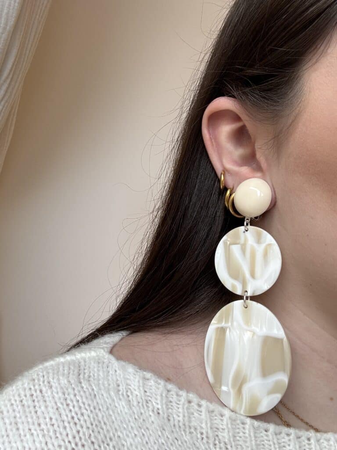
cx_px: 168
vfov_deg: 60.0
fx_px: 389
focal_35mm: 30
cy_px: 225
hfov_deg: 46.8
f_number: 1.9
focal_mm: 2.69
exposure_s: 1/121
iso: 25
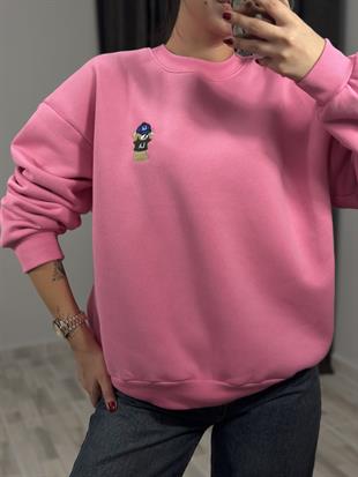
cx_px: 179
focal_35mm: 48
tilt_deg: -32.6
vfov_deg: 39.6
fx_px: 662
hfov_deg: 30.3
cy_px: 238
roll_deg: +4.2
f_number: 1.78
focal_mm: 6.86
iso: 100
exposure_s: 1/100
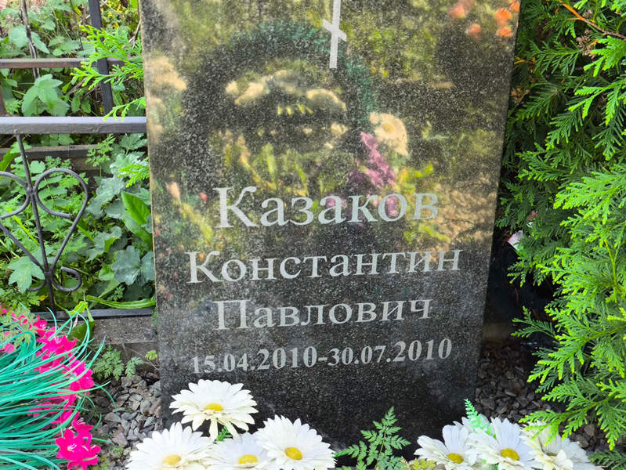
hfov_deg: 38.2
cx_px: 313
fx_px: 905
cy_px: 235
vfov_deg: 29.1
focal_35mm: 50
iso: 80
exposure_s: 1/100
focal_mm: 4.71
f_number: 1.7
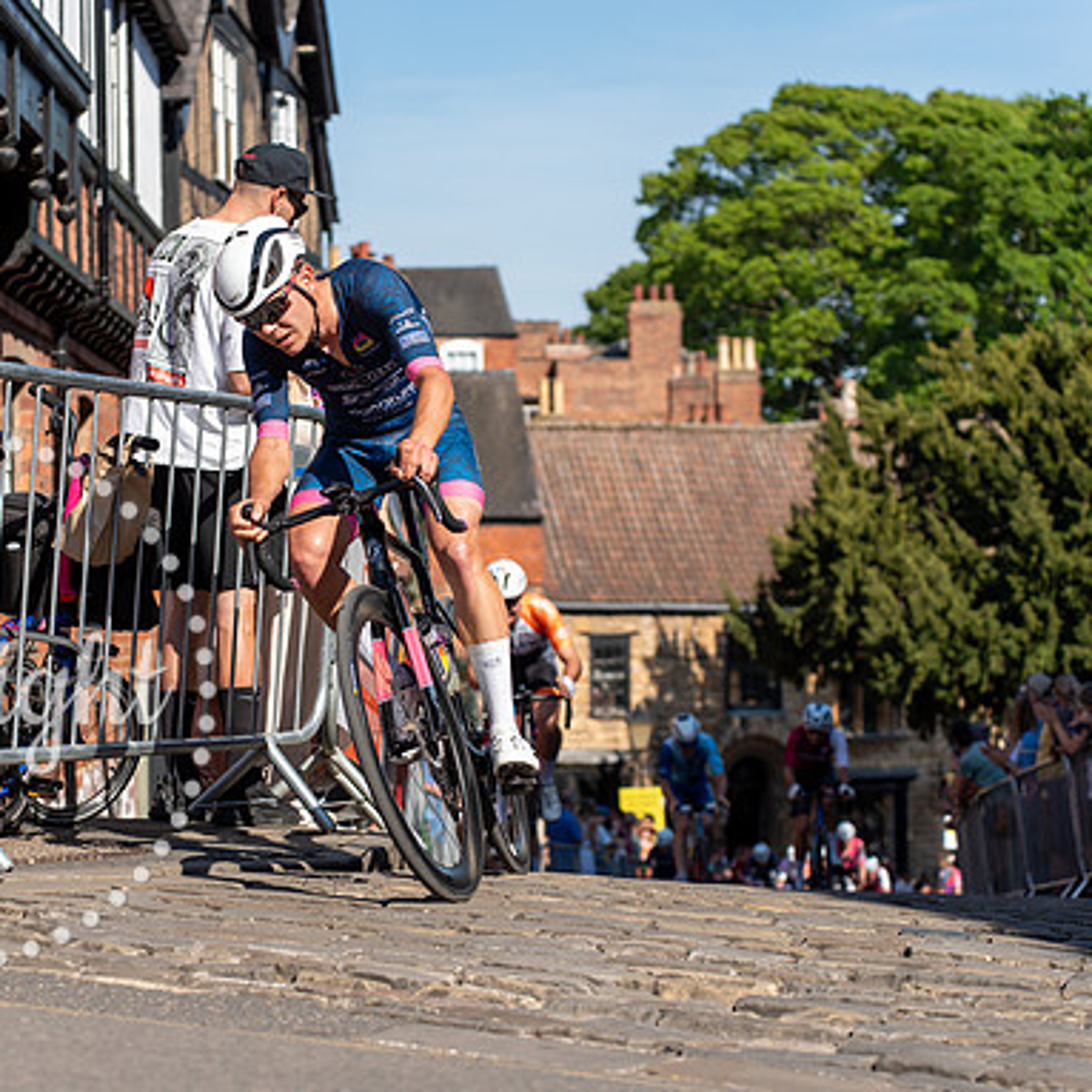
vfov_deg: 18.5
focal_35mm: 94
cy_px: 549
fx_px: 3355
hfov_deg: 18.4
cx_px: 391
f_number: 3.5
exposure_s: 1/1000
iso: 100
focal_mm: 73
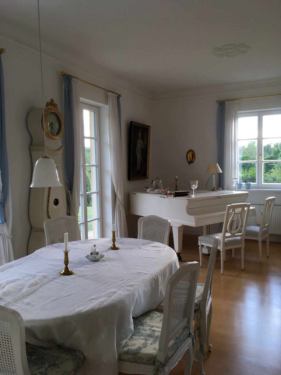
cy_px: 188
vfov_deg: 61.7
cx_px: 140
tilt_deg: -5.2
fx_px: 314
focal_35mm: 29
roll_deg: +1.9
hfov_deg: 48.2
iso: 25
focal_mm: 4.15
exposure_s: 1/50
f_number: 2.2
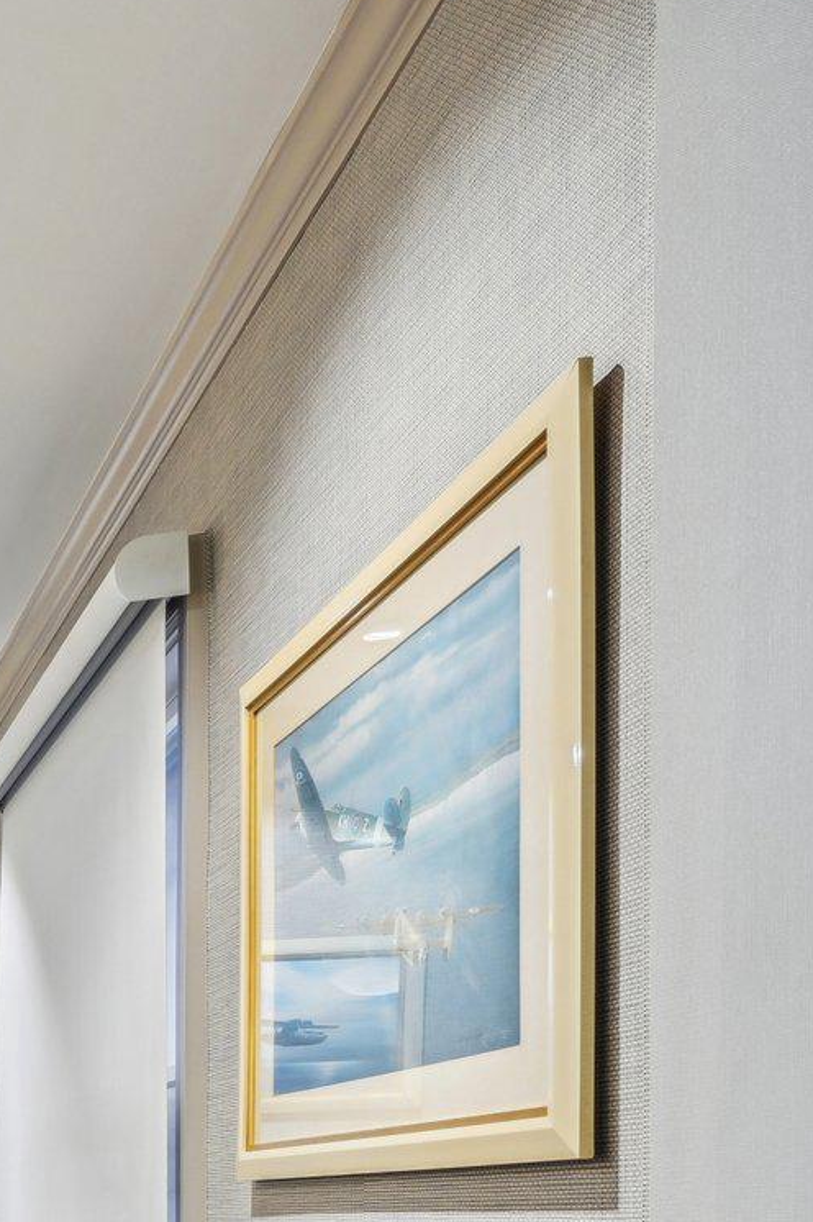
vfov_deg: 41.1
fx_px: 1492
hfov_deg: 19.4
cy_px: 1095
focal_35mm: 44
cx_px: -769
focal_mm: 16
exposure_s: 1/2.5
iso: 400
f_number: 8
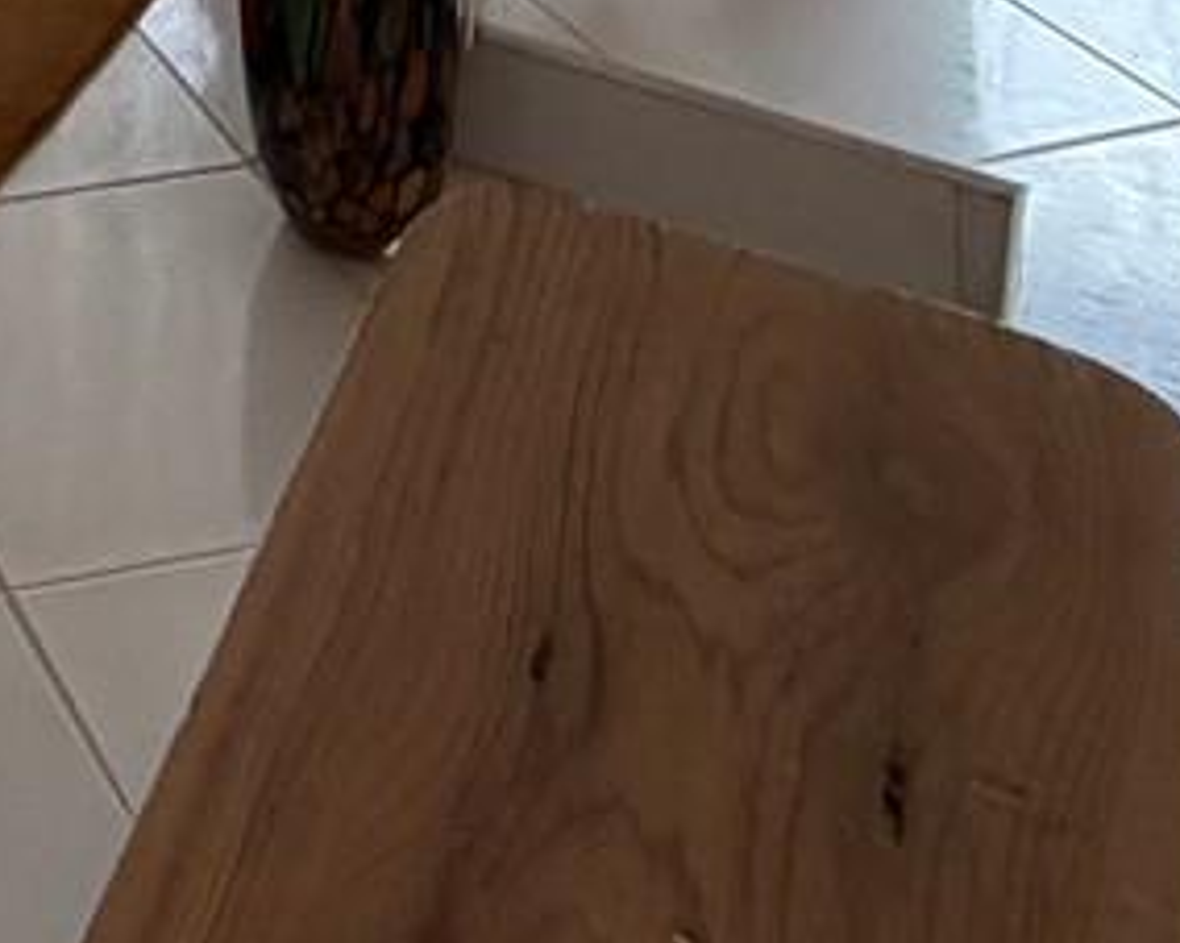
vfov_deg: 13.4
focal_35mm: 77
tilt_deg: +0.9
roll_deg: +0.1
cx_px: -490
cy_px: -1446
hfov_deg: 21.5
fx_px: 2688
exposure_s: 1/120
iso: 200
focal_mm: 2.22
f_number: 2.2
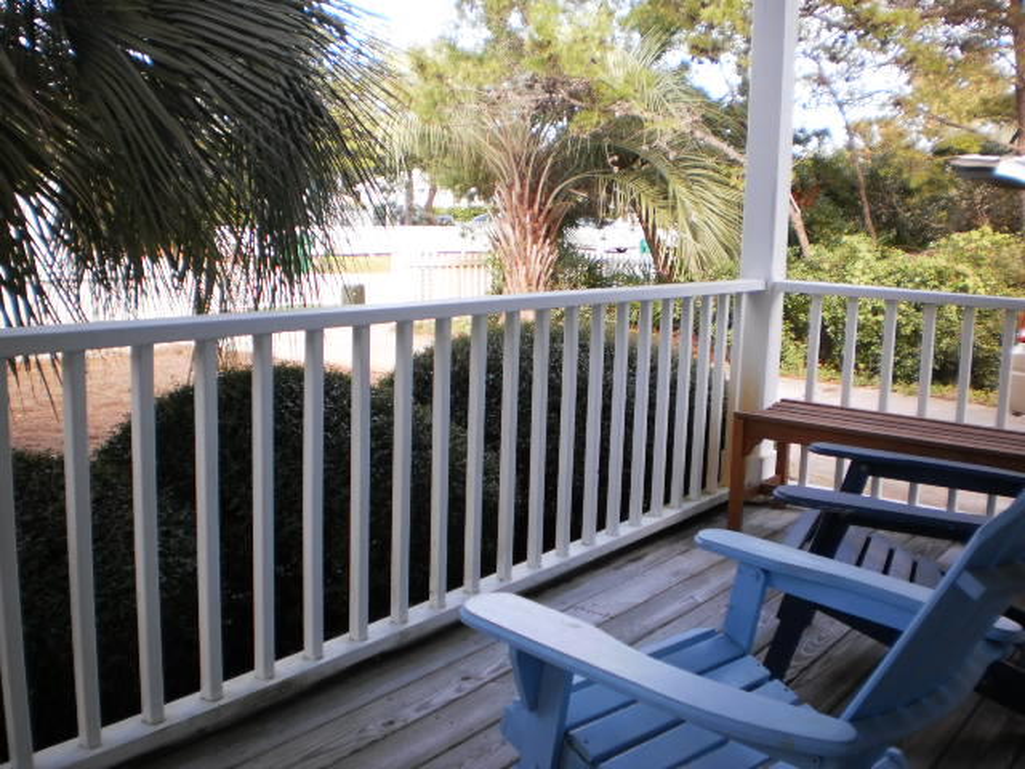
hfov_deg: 51.4
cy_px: 384
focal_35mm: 36
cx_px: 512
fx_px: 1066
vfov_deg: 39.7
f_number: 3.1
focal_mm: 6.3
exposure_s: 1/100
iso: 100
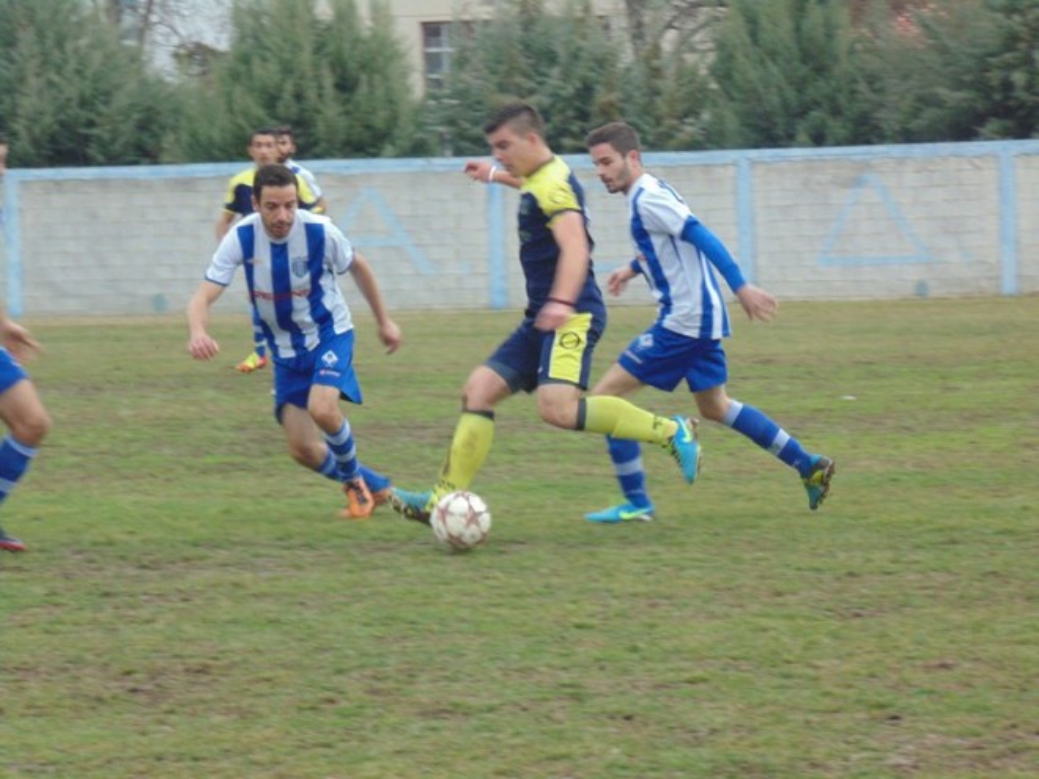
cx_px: 520
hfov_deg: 8.4
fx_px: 7084
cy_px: 390
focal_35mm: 236
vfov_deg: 6.3
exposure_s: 1/125
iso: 250
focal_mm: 42.3
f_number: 5.6
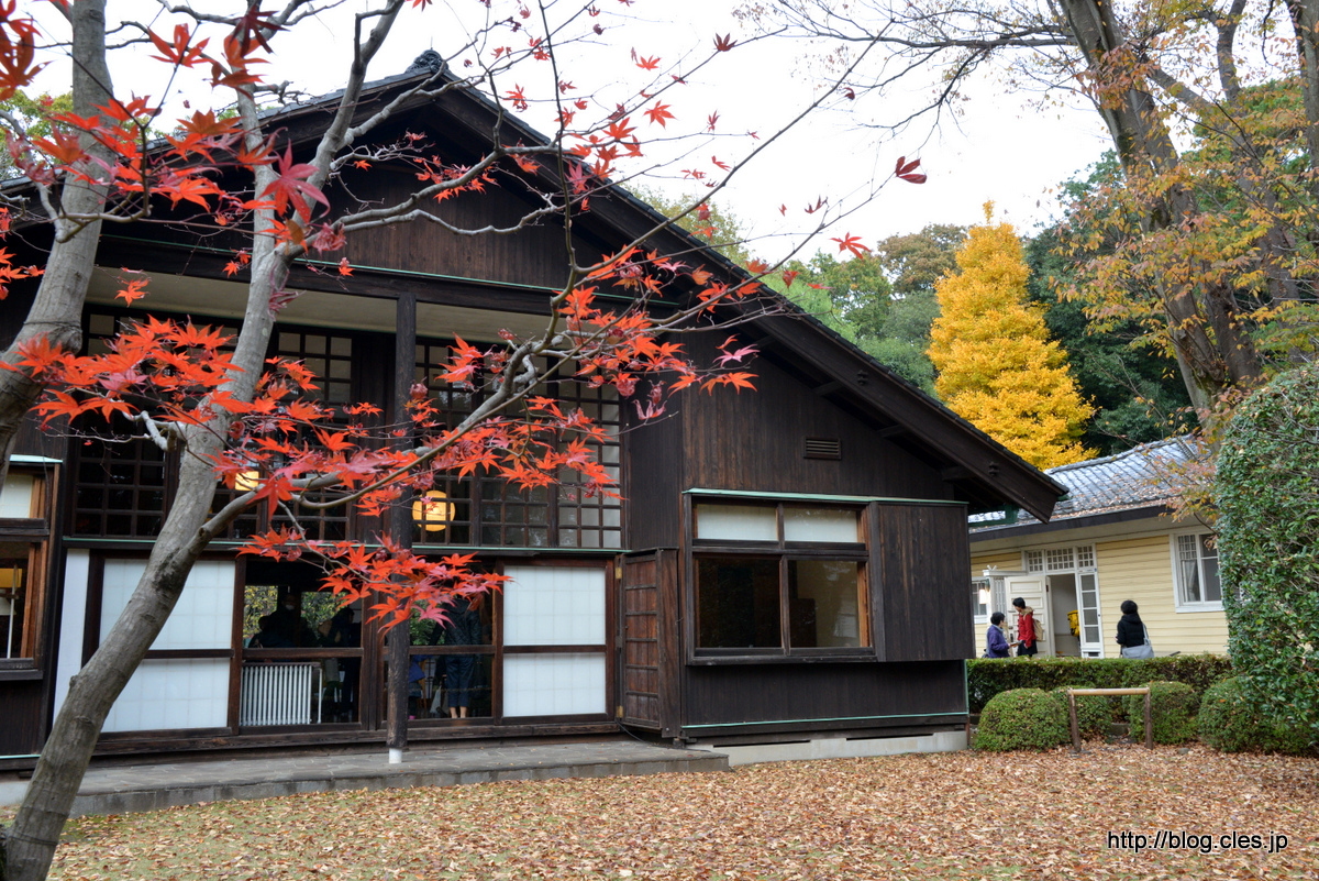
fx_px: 1246
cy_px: 440
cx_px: 660
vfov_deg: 38.9
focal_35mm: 34
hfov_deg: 55.8
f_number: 11
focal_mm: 34
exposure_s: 1/40
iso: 1250
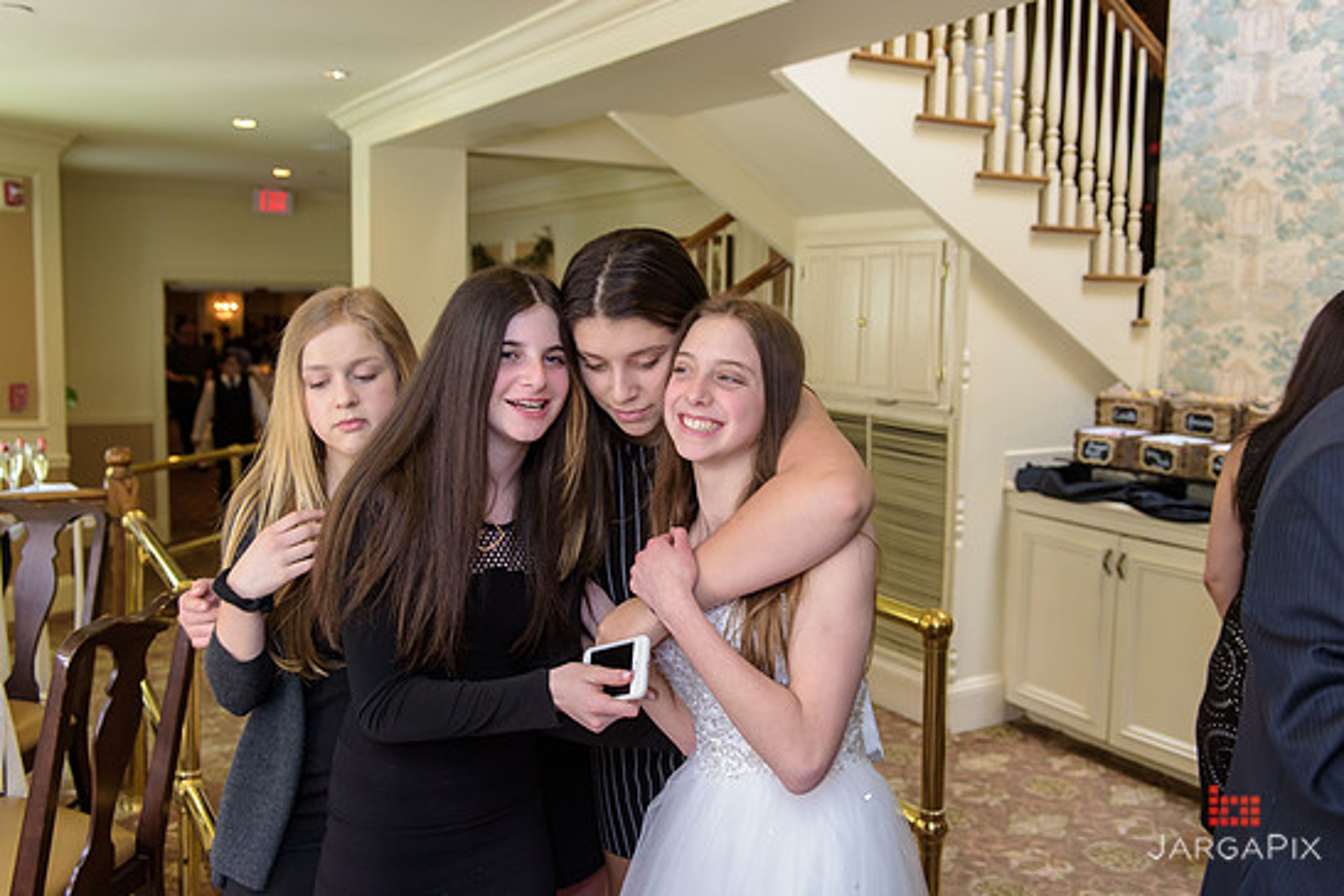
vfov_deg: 38.9
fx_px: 1269
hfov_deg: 55.8
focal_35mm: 34
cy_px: 437
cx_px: 670
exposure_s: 1/125
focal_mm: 32
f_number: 3.2
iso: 1600
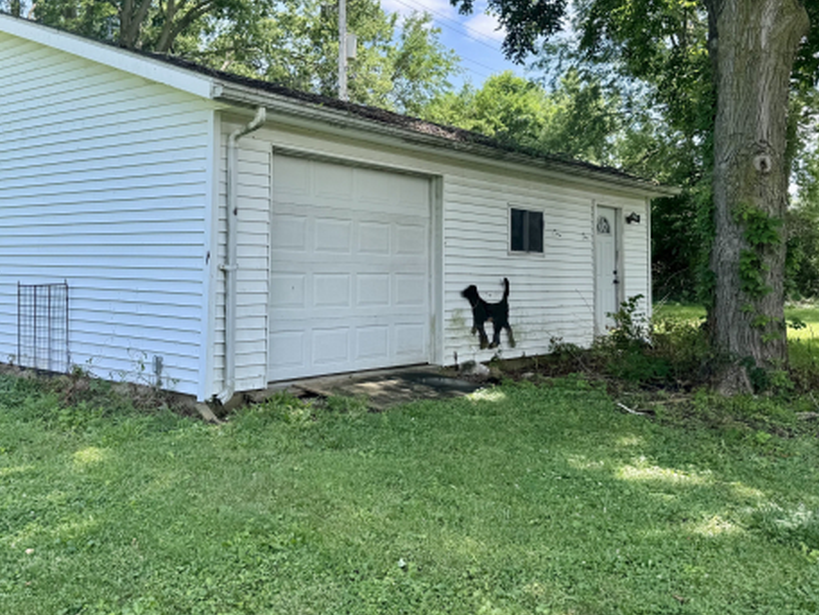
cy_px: 213
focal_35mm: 35
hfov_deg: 52.3
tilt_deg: +3.7
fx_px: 828
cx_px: 331
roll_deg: -1.3
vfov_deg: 40.3
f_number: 1.78
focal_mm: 6.76
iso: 80
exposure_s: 1/1366
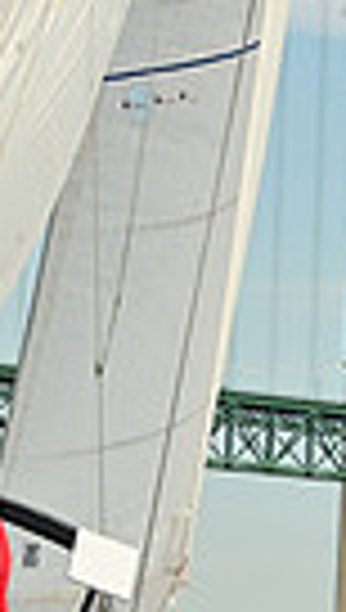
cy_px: 691
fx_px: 6865
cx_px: 112
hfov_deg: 2.9
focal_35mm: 423
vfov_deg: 5.1
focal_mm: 95
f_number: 7.1
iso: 320
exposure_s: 1/1000
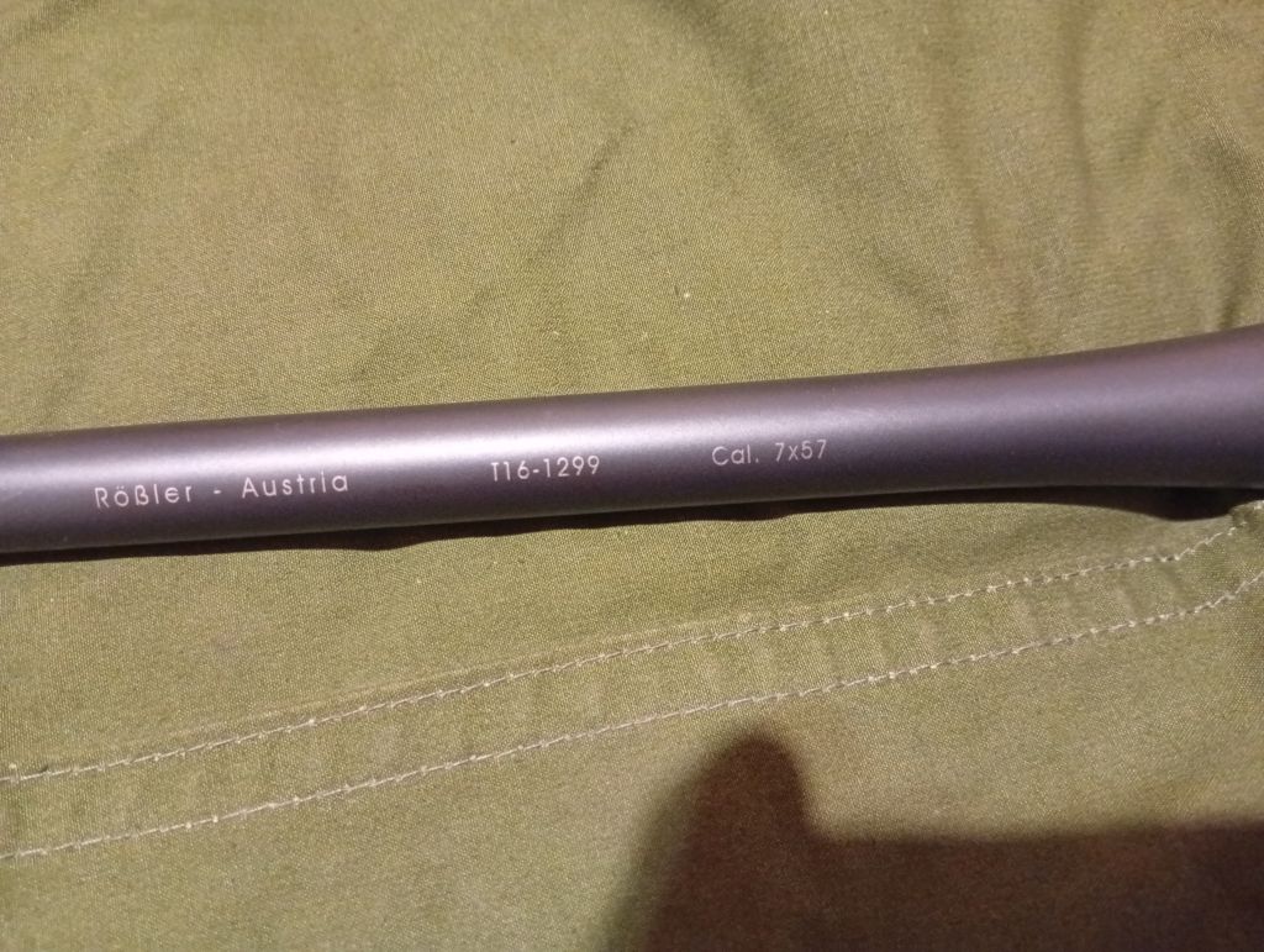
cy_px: 476
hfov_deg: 67.2
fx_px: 951
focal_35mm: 26
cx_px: 632
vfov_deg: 53.2
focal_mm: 3.96
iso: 3158
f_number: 1.8
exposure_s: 1/16.7
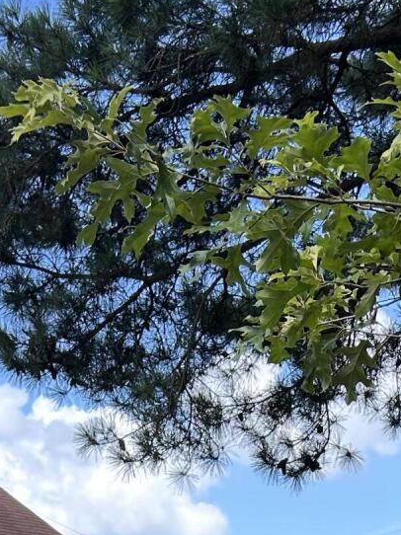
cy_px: 910
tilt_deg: -5.8
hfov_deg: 15.4
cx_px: 262
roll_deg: -2.3
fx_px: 1484
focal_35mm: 96
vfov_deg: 17.3
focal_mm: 5.7
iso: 50
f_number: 1.5
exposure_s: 1/846
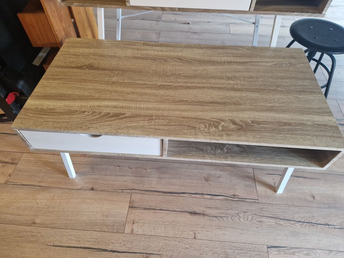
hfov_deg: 73.9
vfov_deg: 58.9
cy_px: 129
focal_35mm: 23
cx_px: 172
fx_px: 229
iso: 640
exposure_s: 1/50
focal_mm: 5.4
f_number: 1.8
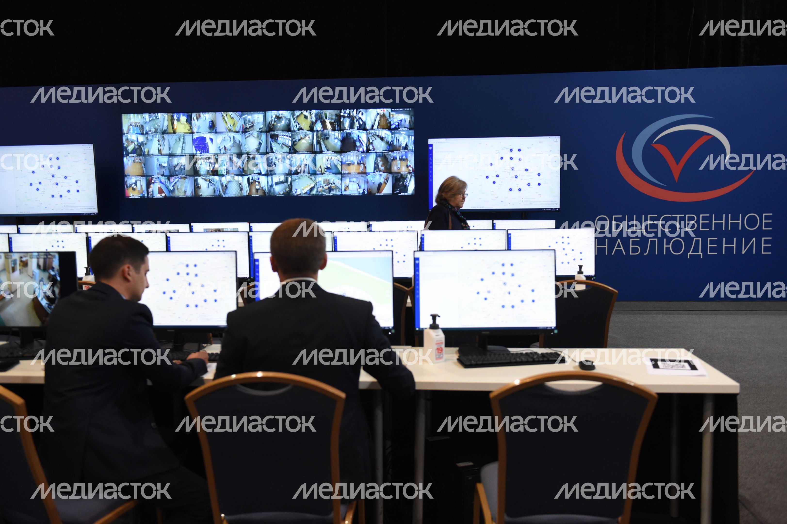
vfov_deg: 41.1
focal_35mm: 32
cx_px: 394
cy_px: 262
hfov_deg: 58.7
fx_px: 699
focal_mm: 32
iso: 3200
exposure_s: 1/500
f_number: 4
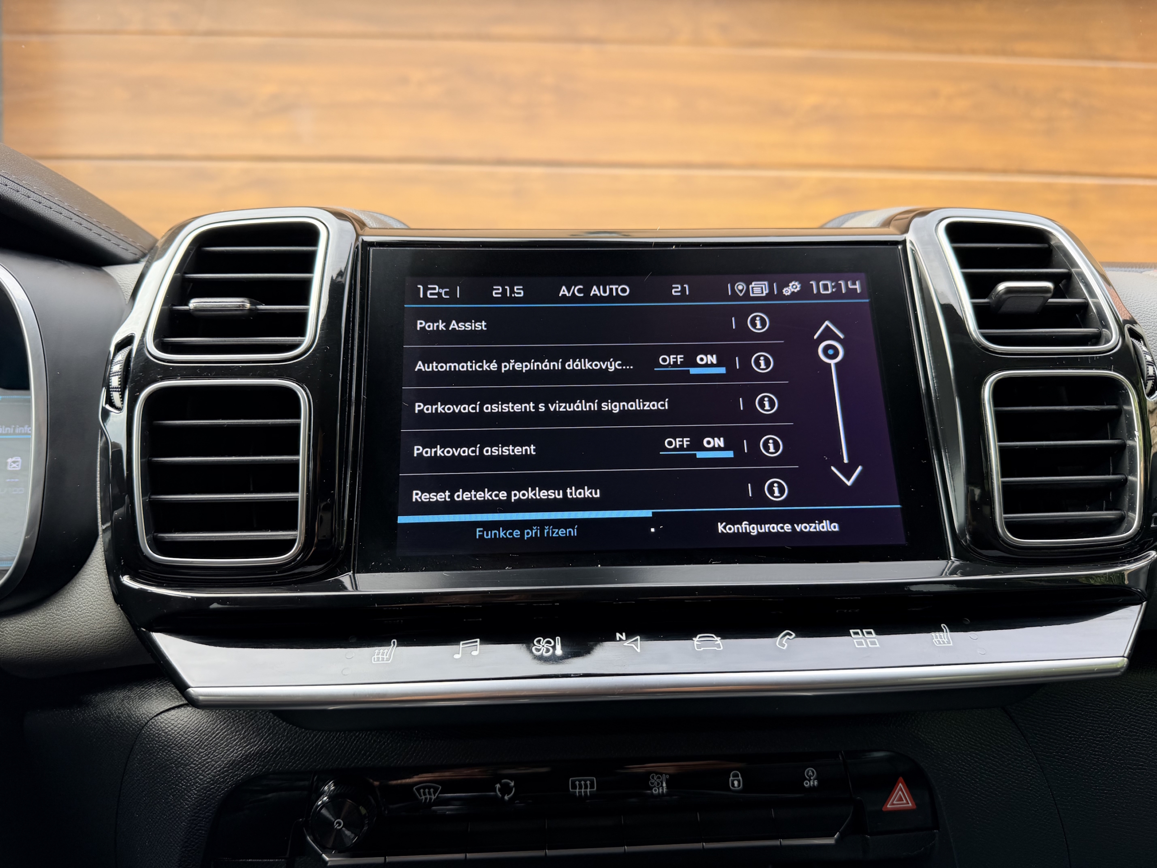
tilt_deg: -1.8
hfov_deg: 71.6
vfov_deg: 56.8
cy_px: 434
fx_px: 802
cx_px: 578
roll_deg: -0.1
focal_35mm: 24
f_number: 1.78
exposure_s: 1/121
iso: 80
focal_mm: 6.76
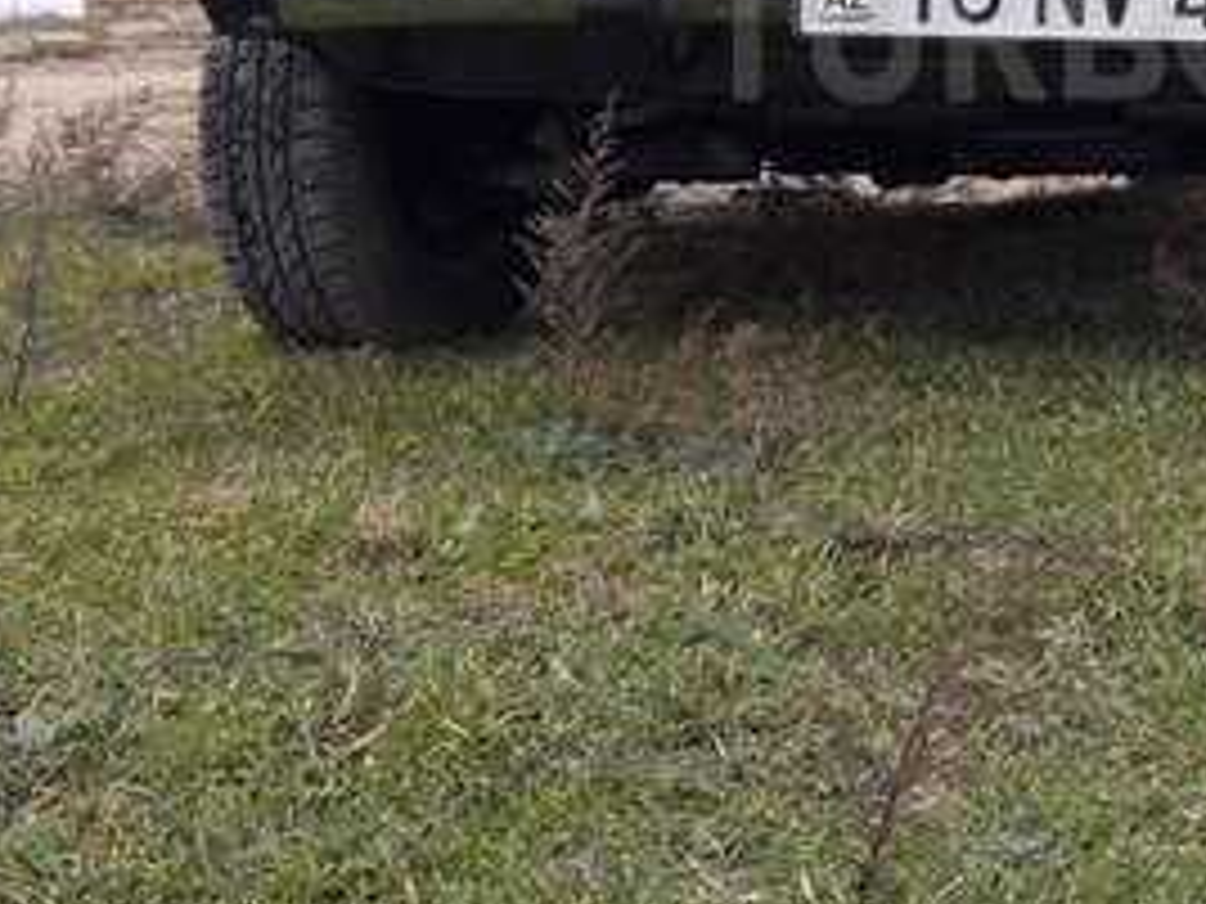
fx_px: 2404
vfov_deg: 20.7
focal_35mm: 69
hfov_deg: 26.9
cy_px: 34
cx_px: 1156
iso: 40
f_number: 1.9
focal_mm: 3.7
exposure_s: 1/100
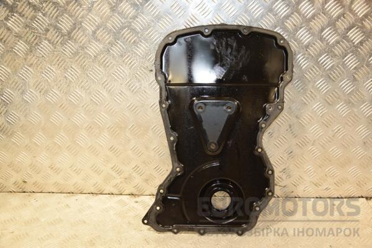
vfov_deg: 36.9
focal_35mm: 36
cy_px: 124
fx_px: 372
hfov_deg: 53.1
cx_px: 186
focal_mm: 24
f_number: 5
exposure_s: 1/125
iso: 800
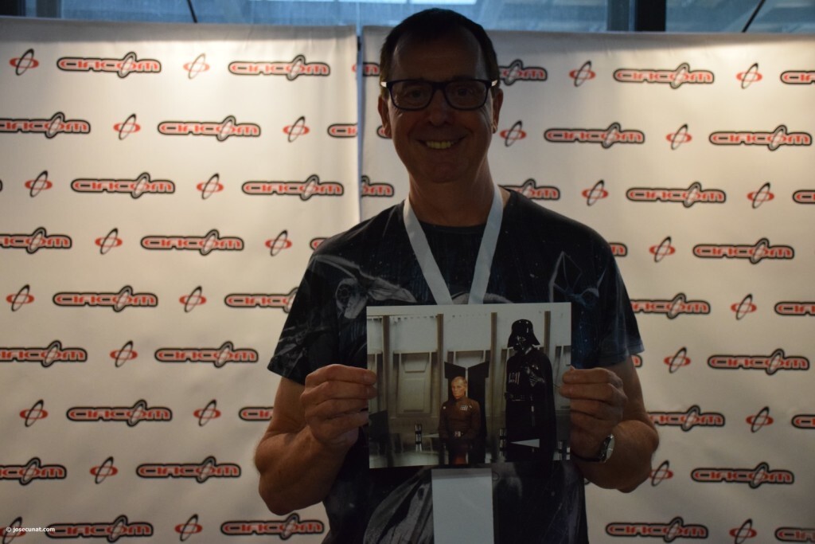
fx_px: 917
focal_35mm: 40
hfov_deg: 47.9
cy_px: 272
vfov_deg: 33.0
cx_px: 408
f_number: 4
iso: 3200
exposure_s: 1/320
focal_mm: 27
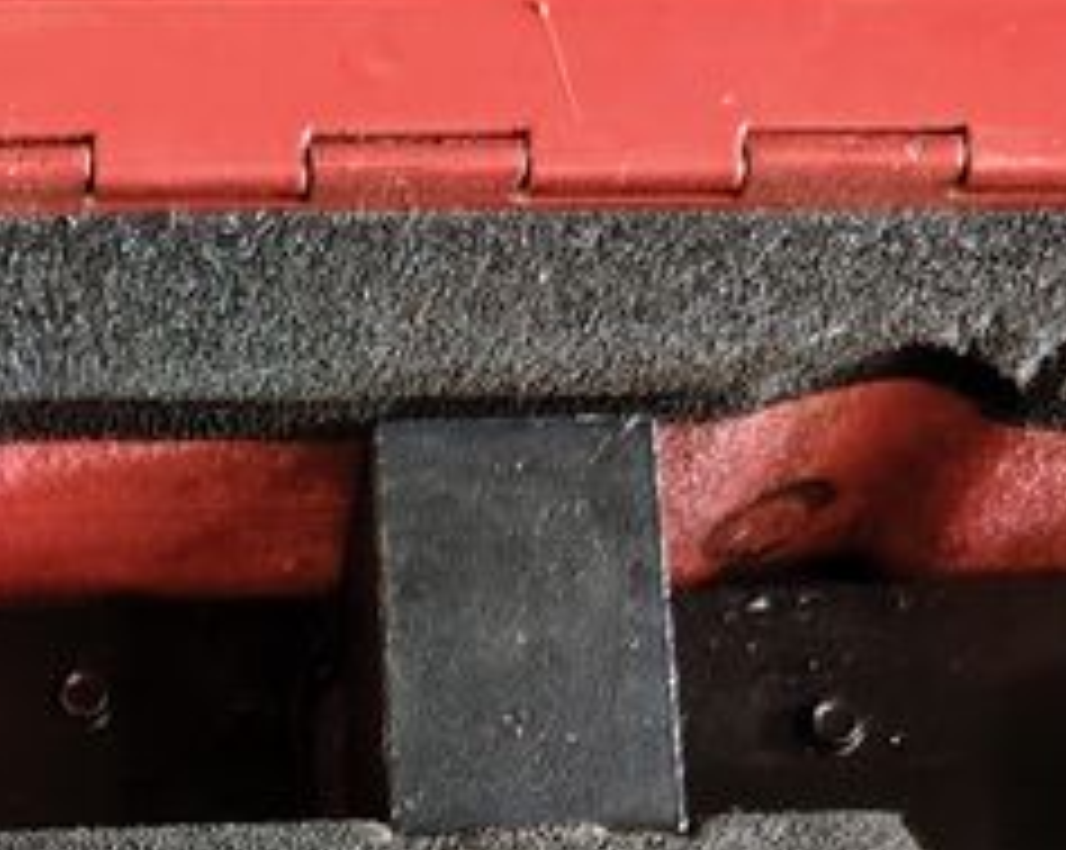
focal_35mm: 99
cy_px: 1574
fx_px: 3120
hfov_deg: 18.7
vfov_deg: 13.7
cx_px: -81
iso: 1966
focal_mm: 5.25
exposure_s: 1/25
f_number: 1.75
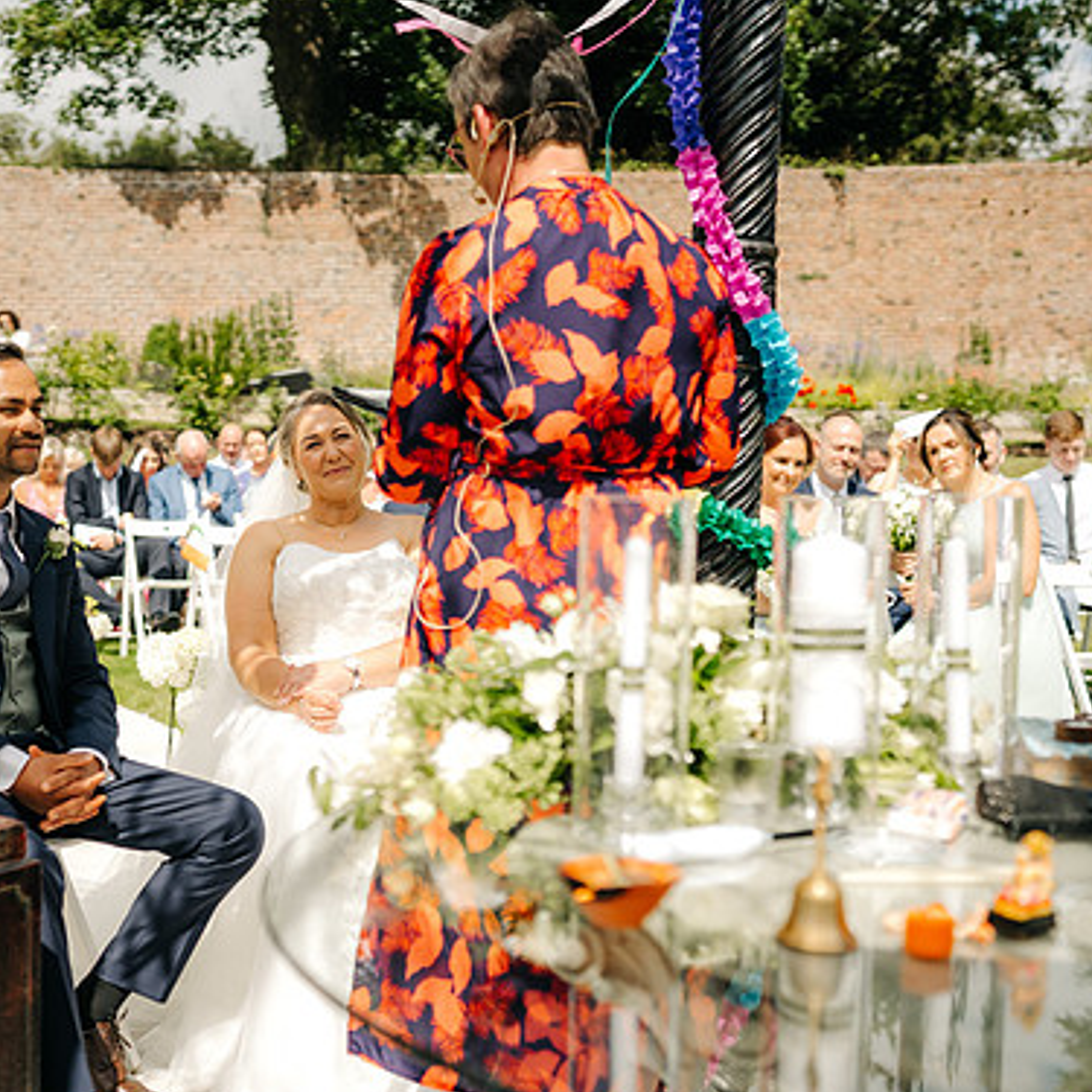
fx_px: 1642
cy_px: 555
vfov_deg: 36.8
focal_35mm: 46
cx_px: 399
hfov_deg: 36.5
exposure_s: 1/5000
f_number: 2.2
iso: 100
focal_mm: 35
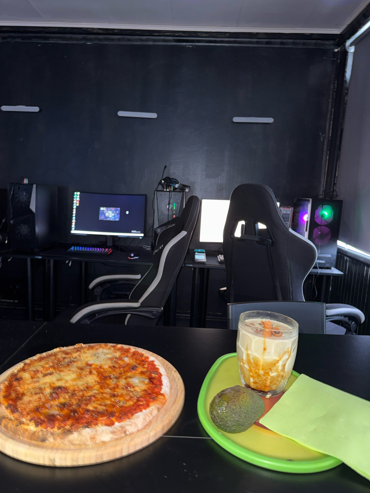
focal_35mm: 24
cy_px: 246
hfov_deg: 56.8
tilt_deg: -9.4
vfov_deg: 71.6
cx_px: 185
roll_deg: -1.9
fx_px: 342
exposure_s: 1/4
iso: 64
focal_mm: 6.76
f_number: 1.78
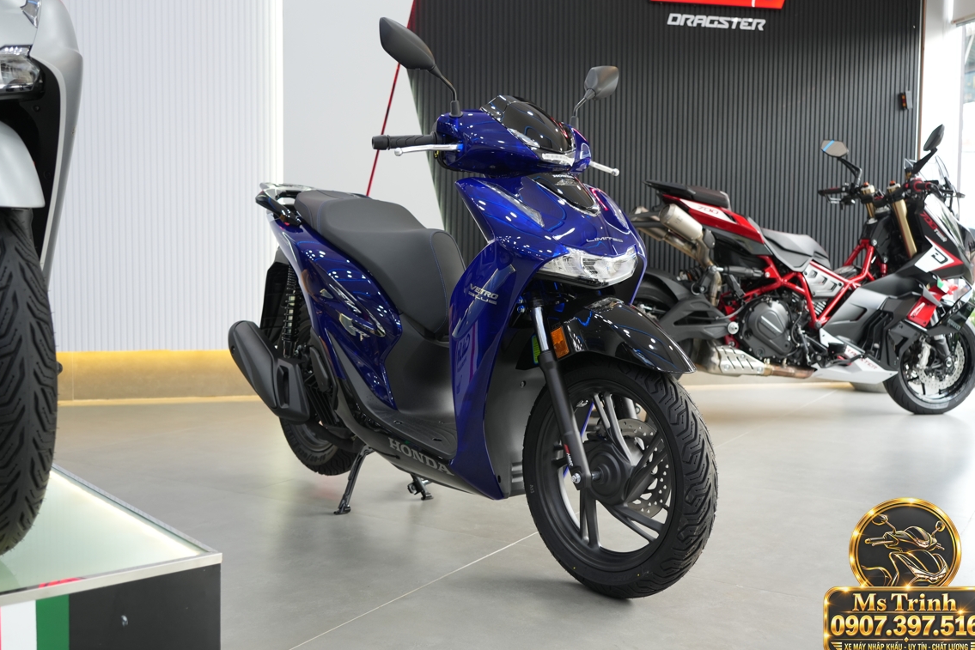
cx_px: 485
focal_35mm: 38
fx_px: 1018
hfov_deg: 51.2
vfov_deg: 35.4
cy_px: 324
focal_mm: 23.7
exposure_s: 1/50
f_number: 2.8
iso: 200
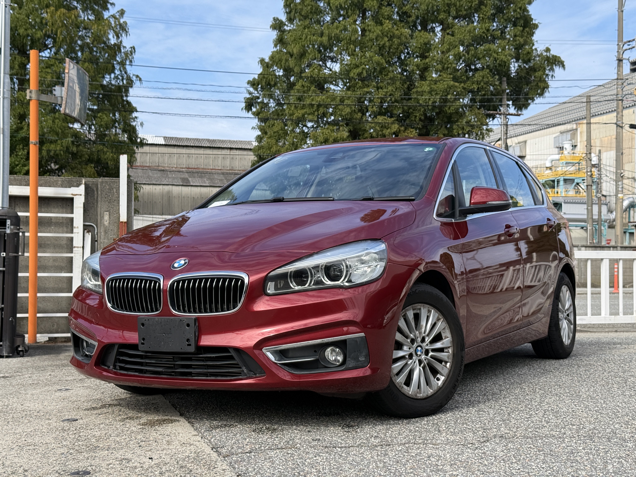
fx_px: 882
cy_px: 238
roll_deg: -0.6
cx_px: 318
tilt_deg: +1.3
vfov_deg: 30.3
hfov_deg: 39.7
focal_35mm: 48
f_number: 1.78
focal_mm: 6.76
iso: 80
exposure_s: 1/2865
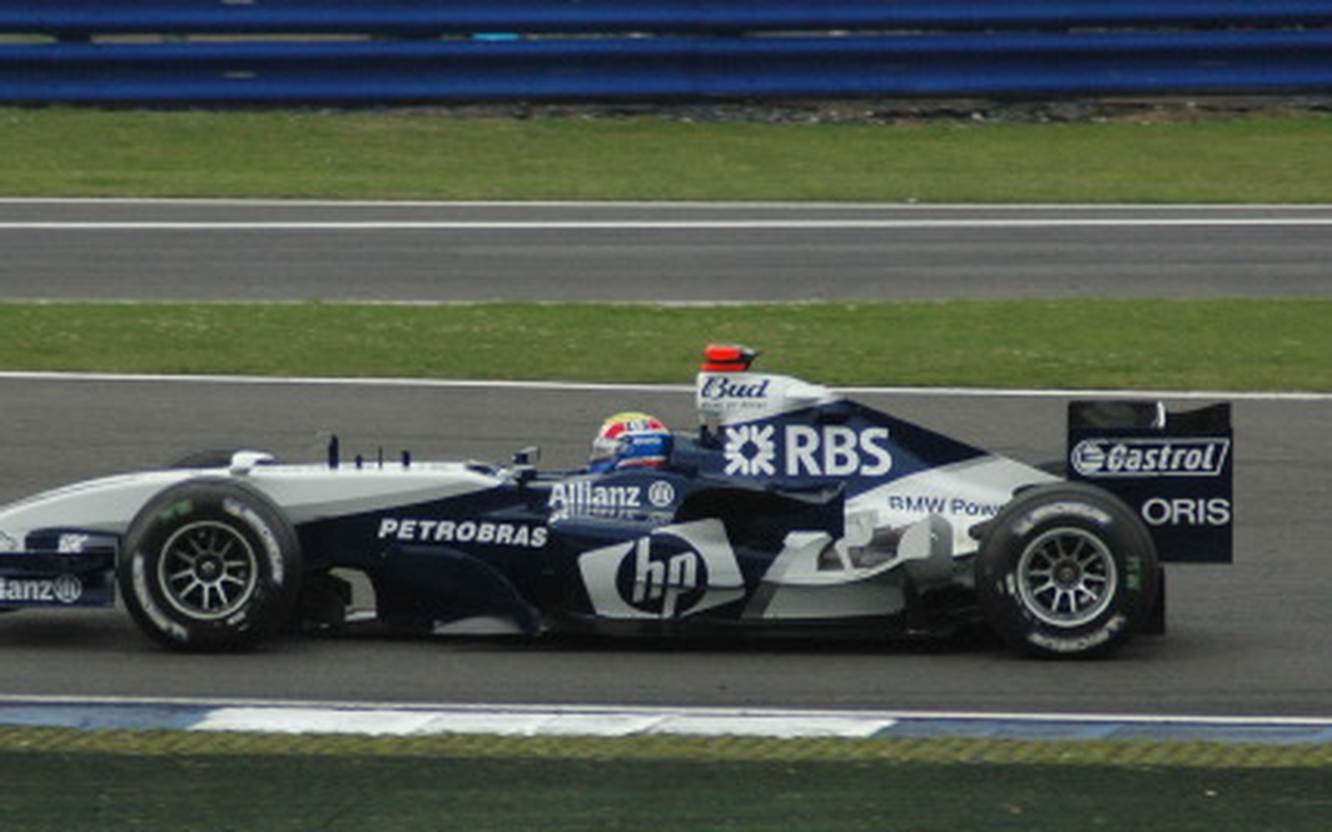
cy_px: 489
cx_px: 537
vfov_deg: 1.9
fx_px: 24791
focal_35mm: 683
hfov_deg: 3.1
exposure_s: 1/2000
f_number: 6.3
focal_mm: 300
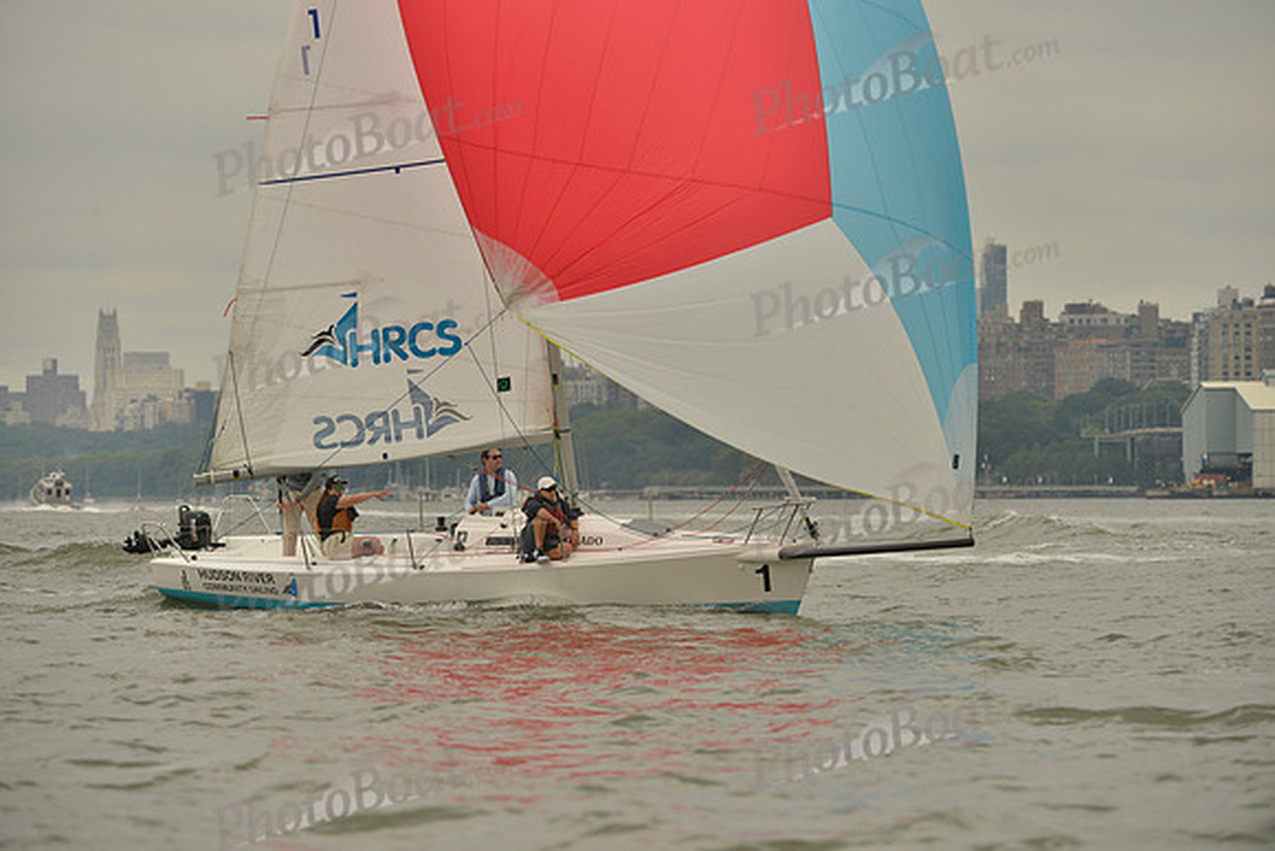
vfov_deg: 6.2
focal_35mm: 220
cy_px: 426
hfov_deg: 9.4
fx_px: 7793
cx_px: 638
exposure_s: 1/1250
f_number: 6.3
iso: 400
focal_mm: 220
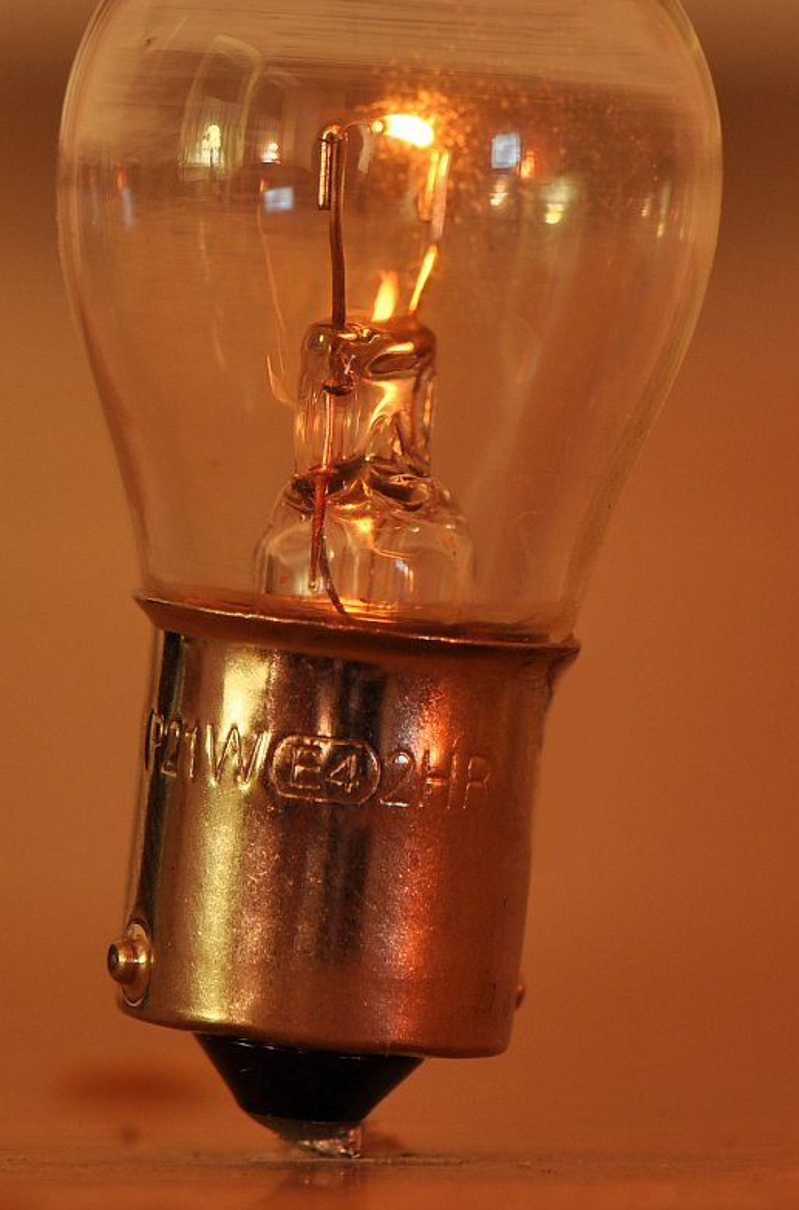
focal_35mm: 167
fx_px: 5585
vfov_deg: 12.4
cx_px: 363
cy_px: 427
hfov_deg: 8.2
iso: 200
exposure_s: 5
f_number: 7.1
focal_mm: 85
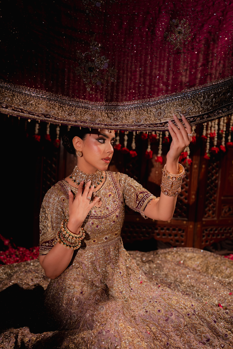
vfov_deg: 54.4
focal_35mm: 35
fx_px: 340
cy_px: 174
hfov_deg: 37.9
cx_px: 116
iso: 320
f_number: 2.2
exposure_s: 1/160
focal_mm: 35
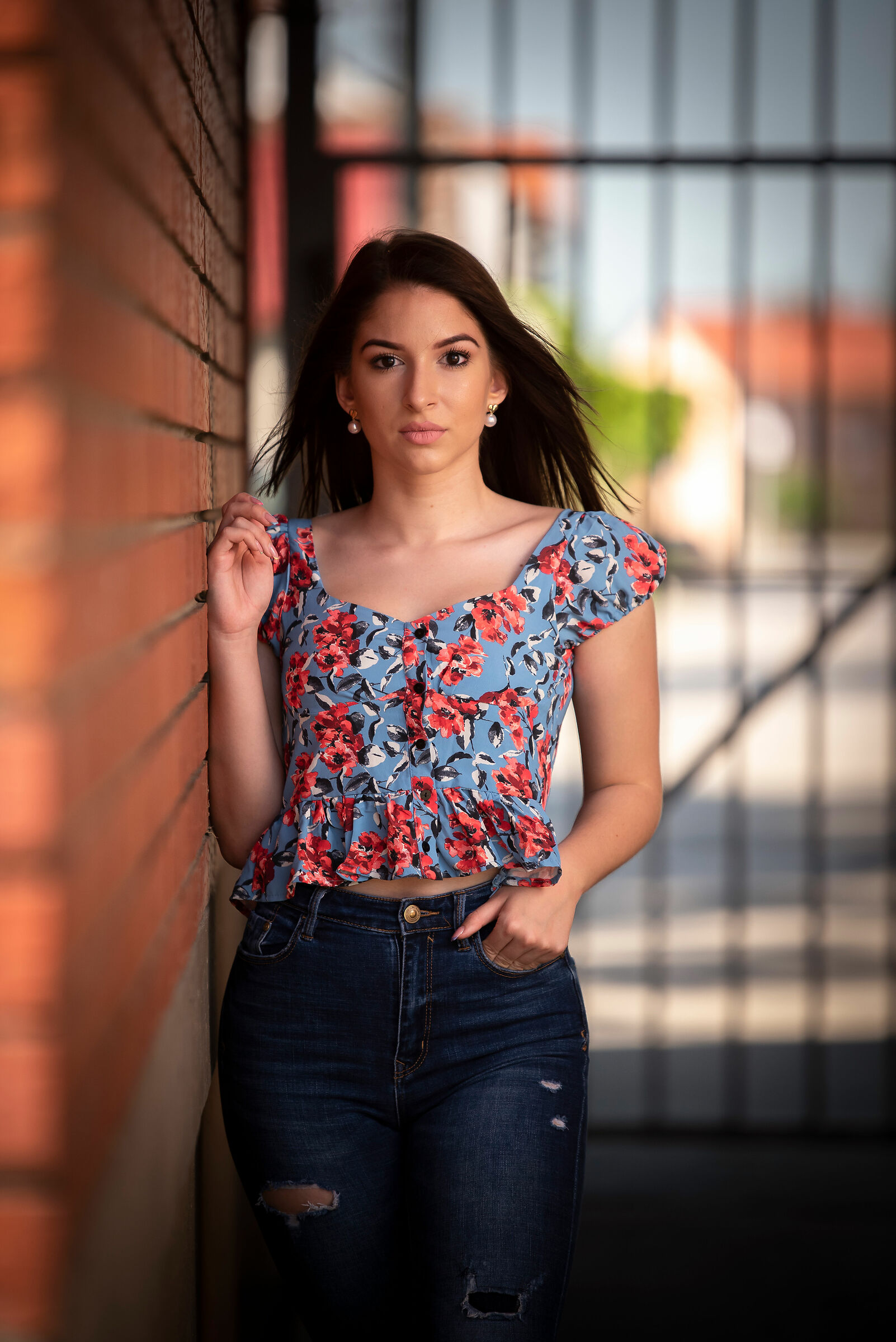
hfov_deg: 6.9
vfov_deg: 10.3
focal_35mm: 200
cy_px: 671
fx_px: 7460
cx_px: 448
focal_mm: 200
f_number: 2.8
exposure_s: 1/2000
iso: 320
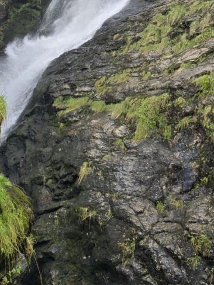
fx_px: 404
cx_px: 54
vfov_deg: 36.3
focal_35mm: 49
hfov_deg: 29.2
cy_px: 23
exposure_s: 1/293
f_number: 1.7
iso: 12
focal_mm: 6.3
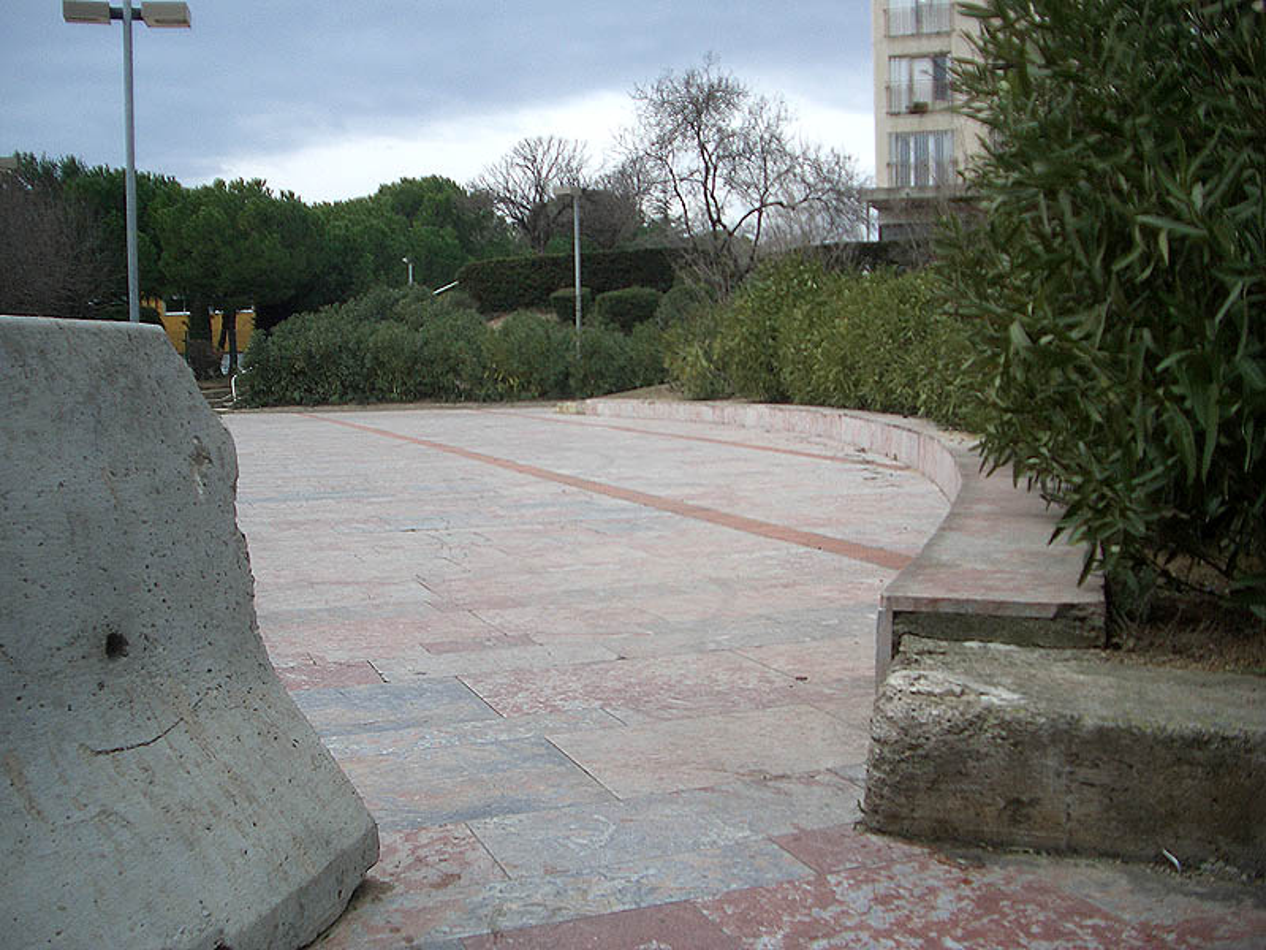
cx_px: 633
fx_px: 1280
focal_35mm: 35
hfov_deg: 52.6
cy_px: 475
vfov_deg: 40.7
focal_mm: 5.8
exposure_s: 1/400
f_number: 2.6
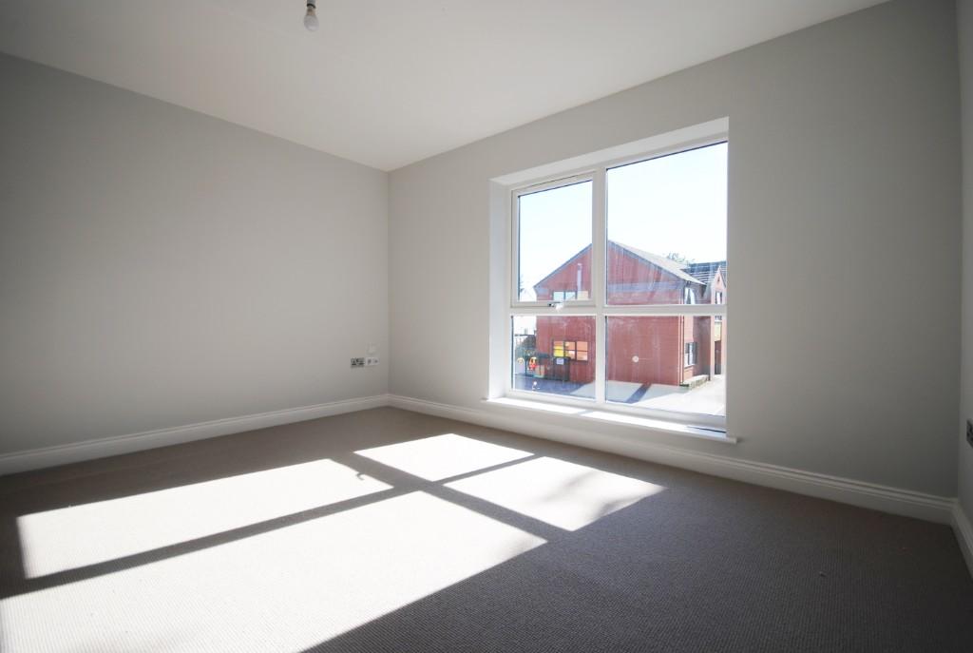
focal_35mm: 15
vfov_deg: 77.6
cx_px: 486
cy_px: 326
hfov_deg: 100.3
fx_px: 406
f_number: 6.3
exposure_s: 1/160
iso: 100
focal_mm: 10
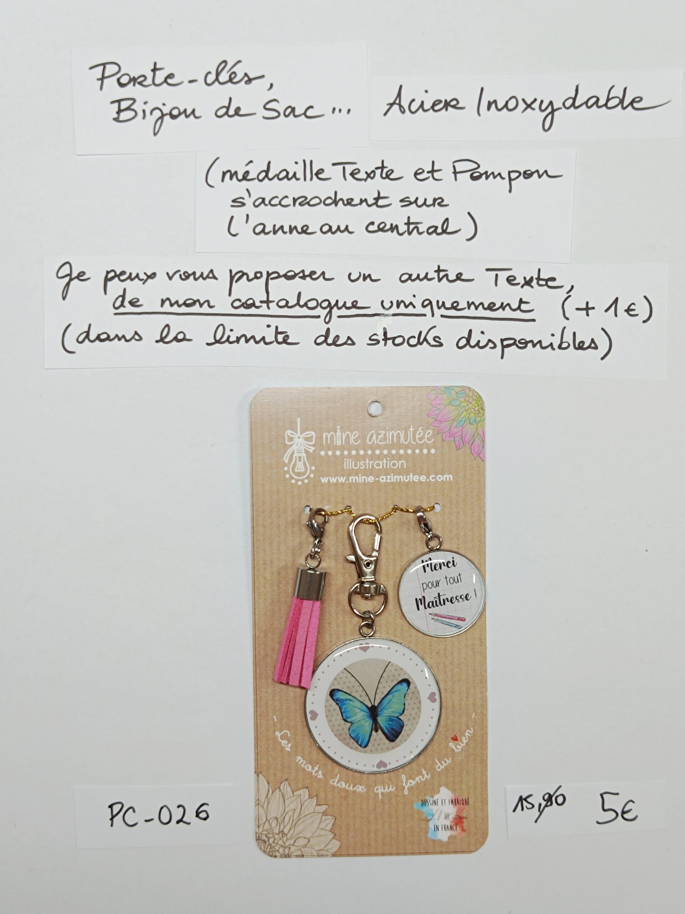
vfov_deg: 71.6
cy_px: 457
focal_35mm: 24
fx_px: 633
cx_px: 342
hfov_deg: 56.8
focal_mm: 5.59
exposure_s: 1/101
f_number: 1.88
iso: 114
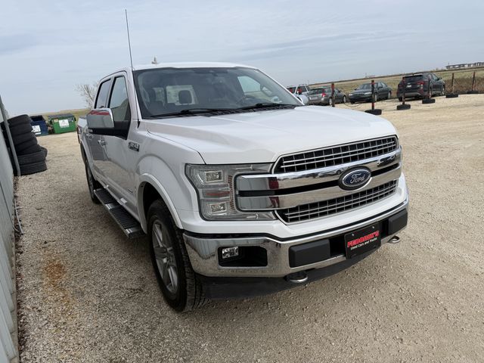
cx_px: 242
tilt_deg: -15.4
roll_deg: +5.9
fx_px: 336
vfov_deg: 56.8
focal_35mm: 24
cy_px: 182
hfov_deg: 71.6
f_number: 1.78
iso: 80
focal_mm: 6.76
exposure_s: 1/3584
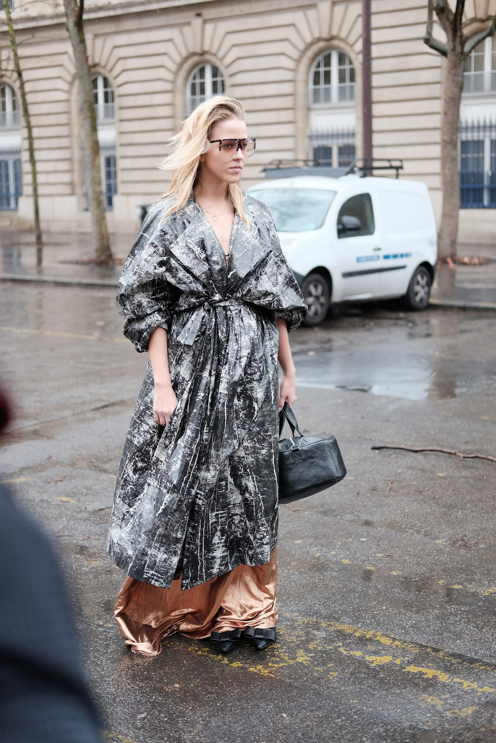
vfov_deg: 37.5
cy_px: 372
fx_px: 1095
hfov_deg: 25.5
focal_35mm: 53
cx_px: 248
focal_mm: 35
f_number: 2
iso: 640
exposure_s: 1/1250
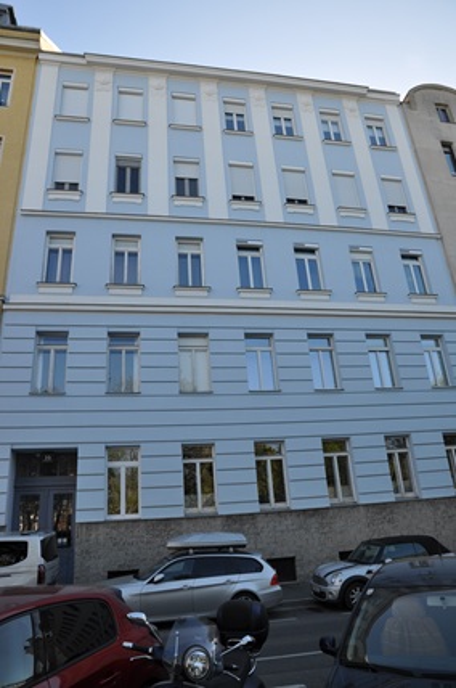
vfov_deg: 73.8
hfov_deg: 53.0
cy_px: 344
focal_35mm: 24
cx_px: 228
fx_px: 457
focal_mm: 16
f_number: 7.1
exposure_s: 1/200
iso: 200
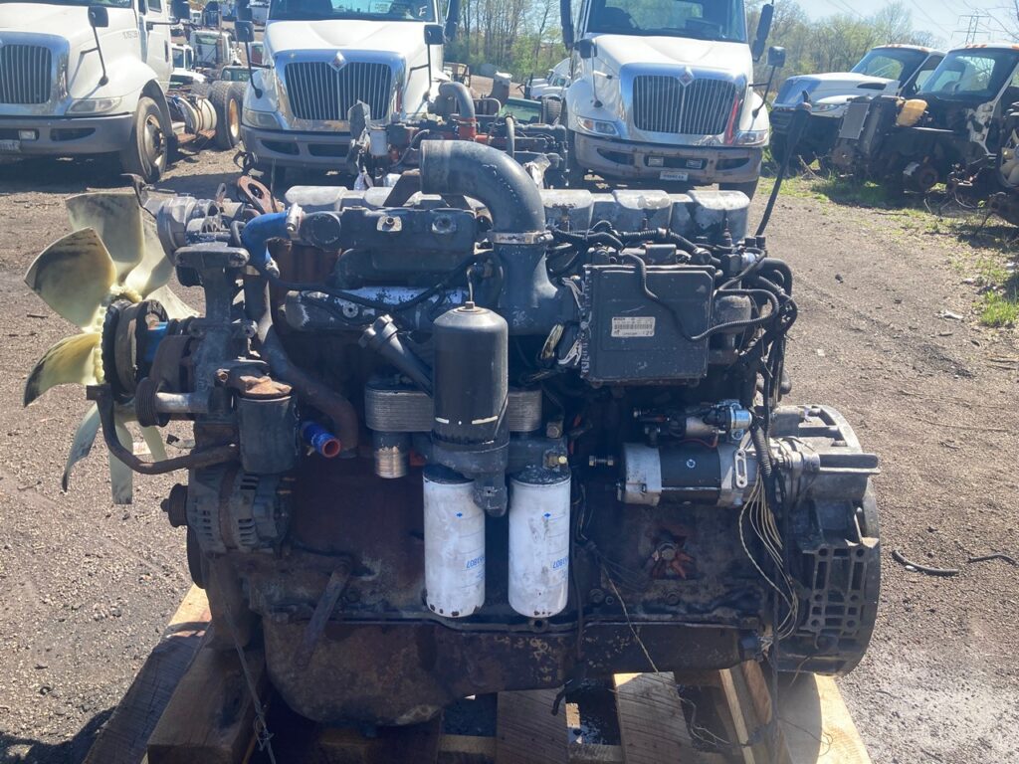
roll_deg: -4.0
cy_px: 382
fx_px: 824
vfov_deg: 49.7
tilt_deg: -21.0
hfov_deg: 63.4
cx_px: 510
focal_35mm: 28
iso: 20
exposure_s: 1/470
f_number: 1.8
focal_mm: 3.99
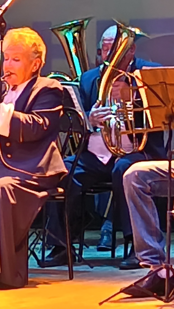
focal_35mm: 196
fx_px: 1607
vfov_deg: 10.8
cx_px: 271
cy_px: -74
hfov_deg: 6.1
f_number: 1.75
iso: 1657
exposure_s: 1/50
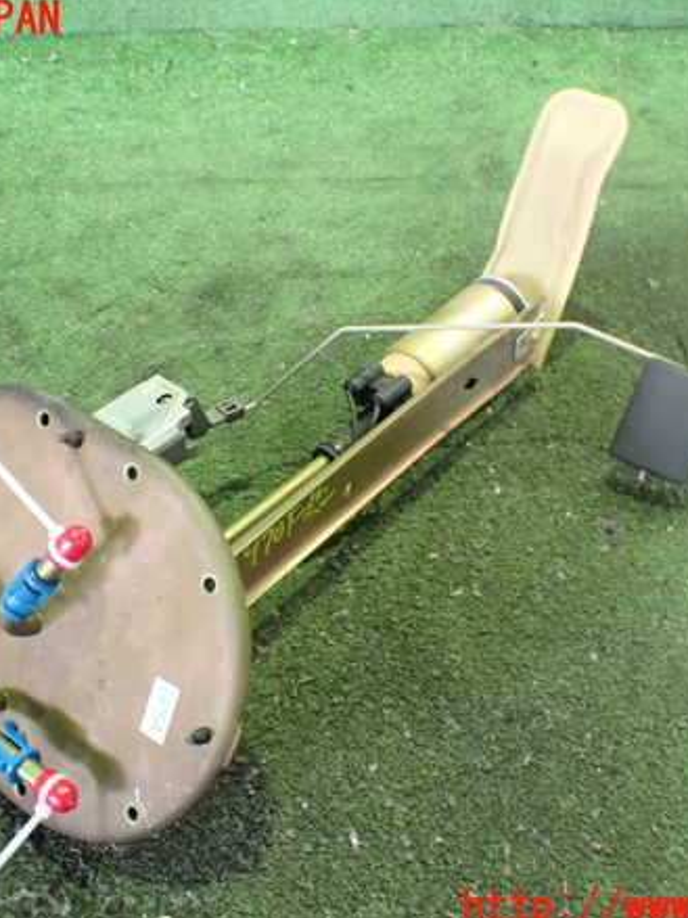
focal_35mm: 41
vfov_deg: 45.8
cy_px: 464
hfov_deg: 35.1
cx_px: 307
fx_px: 1087
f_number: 2.3
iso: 800
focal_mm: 5.4
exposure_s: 1/30
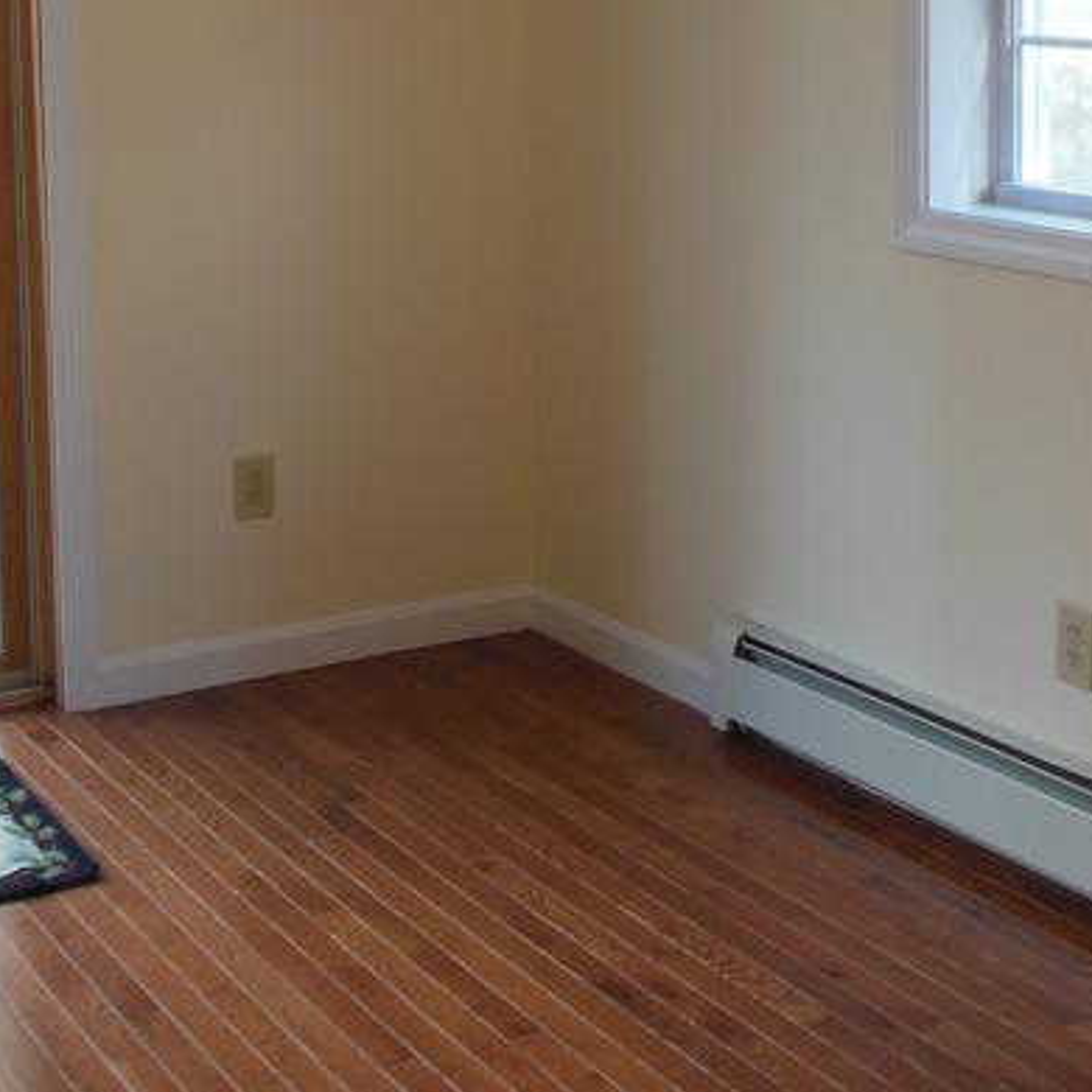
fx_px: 2070
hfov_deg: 29.6
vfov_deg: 28.8
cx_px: 529
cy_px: 196
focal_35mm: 58
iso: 125
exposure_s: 1/30
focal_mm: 4.5
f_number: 3.2
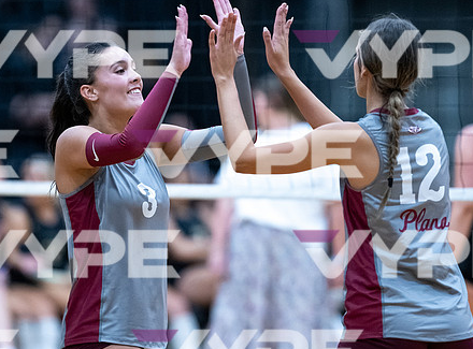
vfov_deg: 3.8
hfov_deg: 5.2
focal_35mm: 383
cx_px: 164
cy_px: 102
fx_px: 5205
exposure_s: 1/1600
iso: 3200
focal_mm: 200
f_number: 2
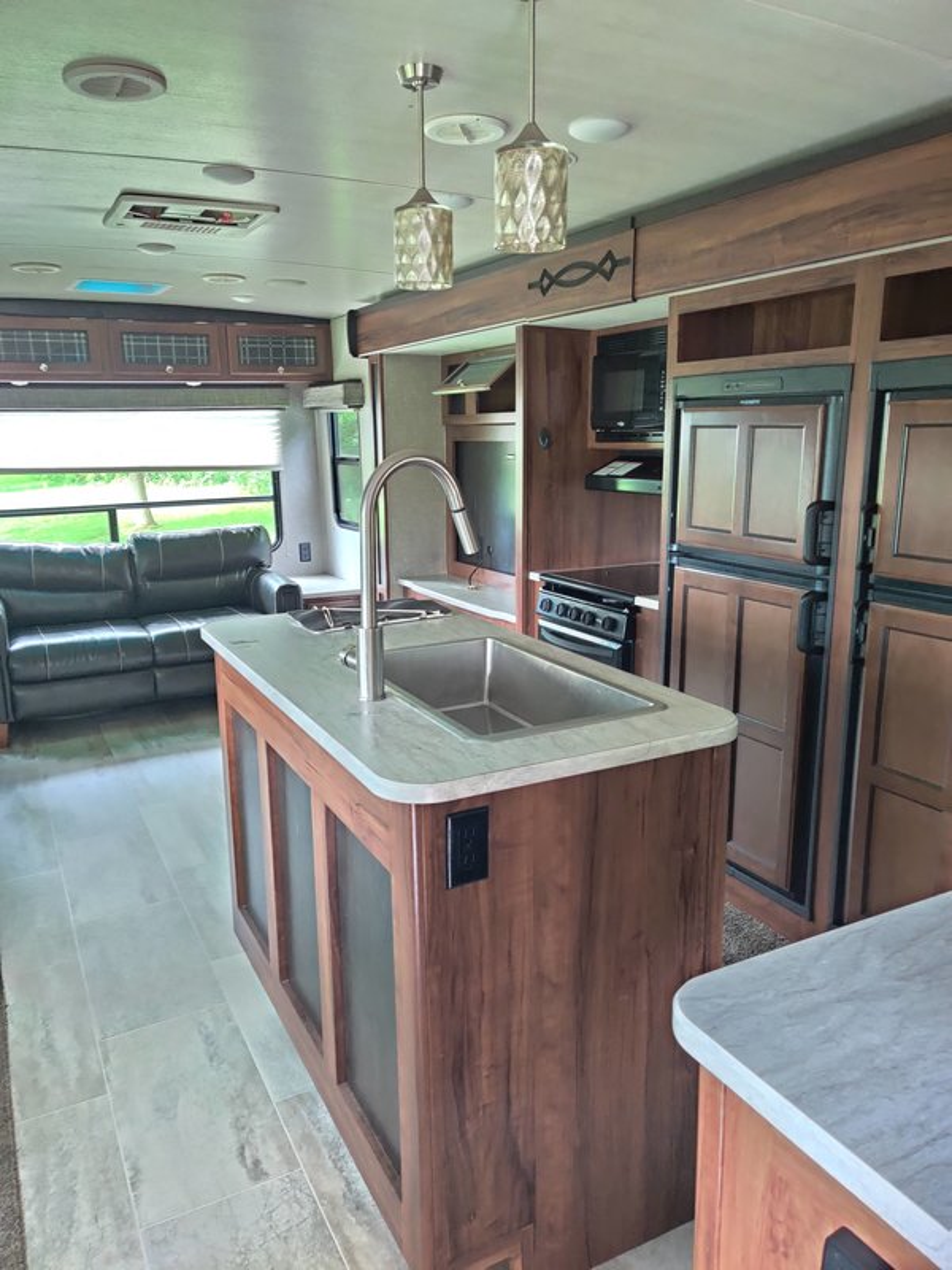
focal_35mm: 27
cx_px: 476
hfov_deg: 51.4
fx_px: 990
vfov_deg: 65.3
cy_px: 635
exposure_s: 1/14
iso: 3200
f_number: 1.65
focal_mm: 4.75
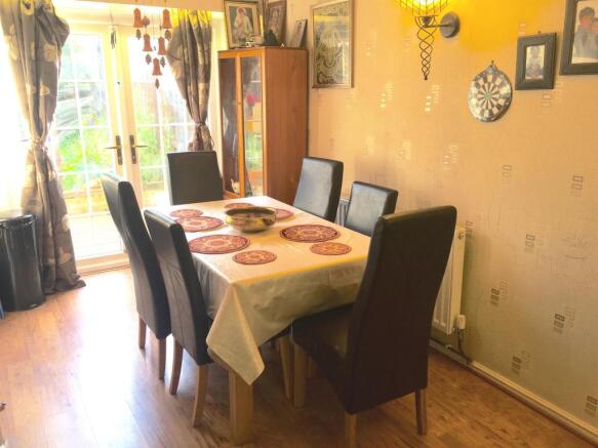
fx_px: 501
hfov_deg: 61.7
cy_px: 224
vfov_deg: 48.2
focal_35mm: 29
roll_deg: +1.0
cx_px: 299
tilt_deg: -14.7
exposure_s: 1/50
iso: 32
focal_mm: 4.15
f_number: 2.2
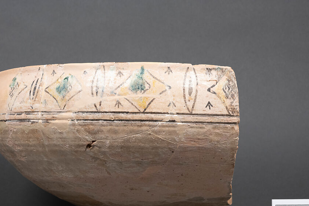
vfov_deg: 19.1
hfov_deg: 28.4
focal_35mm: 71
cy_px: 146
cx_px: 129
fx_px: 609
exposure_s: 1/20
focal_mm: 50
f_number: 14
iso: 640
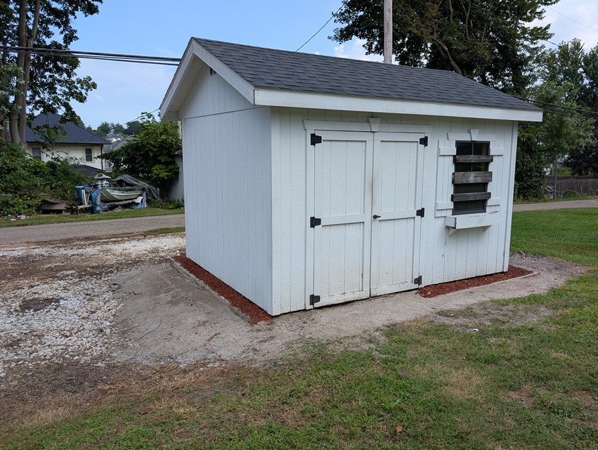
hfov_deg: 65.1
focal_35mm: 27
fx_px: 467
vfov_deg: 51.4
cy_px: 229
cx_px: 326
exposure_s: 1/739
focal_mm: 6.9
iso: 20
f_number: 1.68
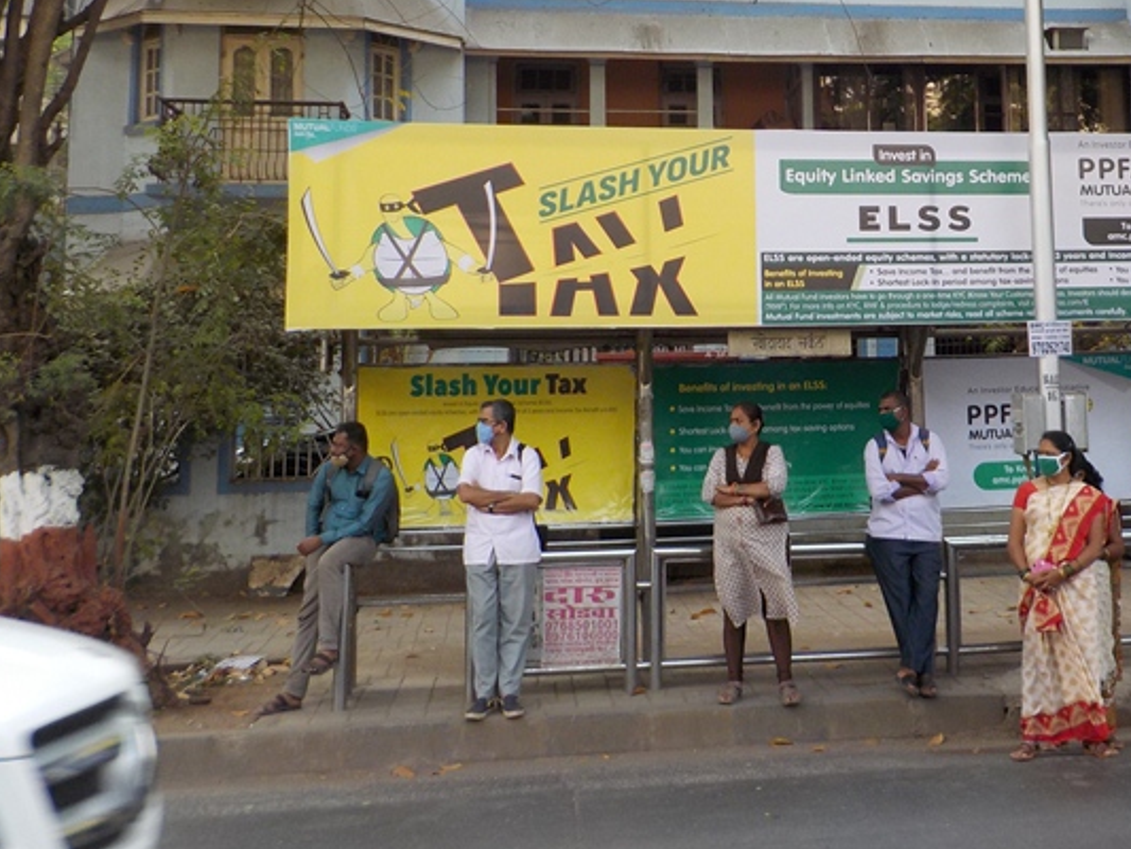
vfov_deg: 31.8
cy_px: 248
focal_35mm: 45
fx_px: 1471
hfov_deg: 41.1
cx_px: 819
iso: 125
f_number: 3.3
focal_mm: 4.1
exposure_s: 1/160
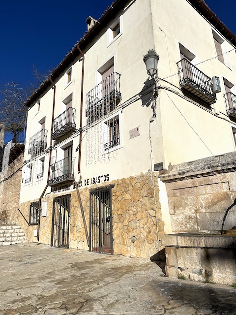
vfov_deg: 71.6
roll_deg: +2.0
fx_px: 218
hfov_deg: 56.8
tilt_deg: +15.2
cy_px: 158
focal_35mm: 24
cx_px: 118
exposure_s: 1/15625
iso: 80
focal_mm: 6.86
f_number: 1.78
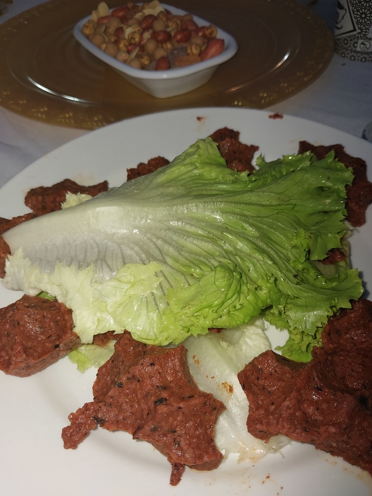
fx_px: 430
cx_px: 186
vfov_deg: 60.0
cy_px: 248
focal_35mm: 30
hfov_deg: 46.8
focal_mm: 4.6
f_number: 1.8
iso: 20
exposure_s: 1/50
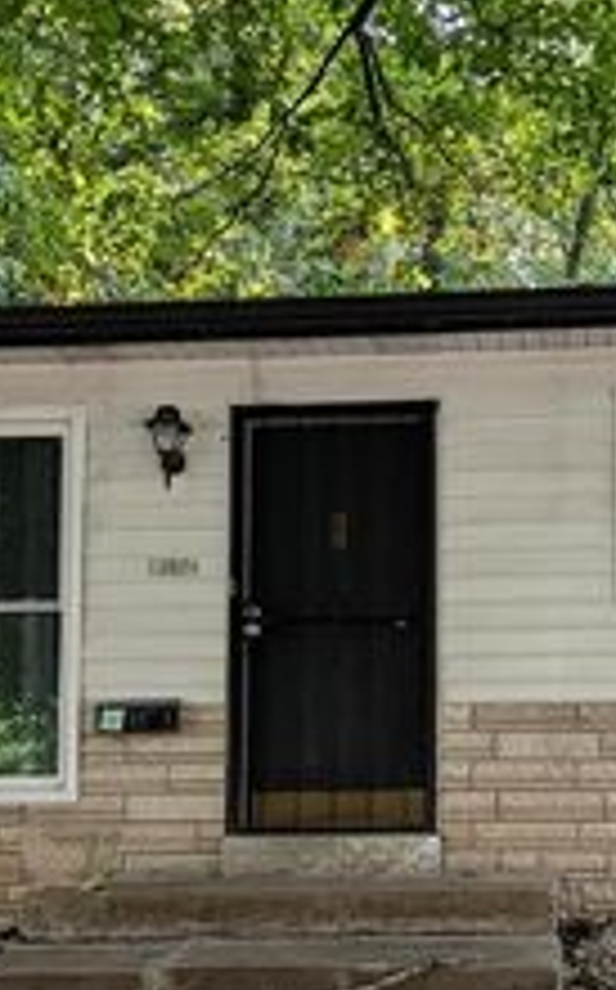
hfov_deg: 22.1
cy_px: 639
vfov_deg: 34.9
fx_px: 1562
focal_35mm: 58
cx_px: 450
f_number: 1.68
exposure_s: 1/125
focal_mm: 6.9
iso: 21
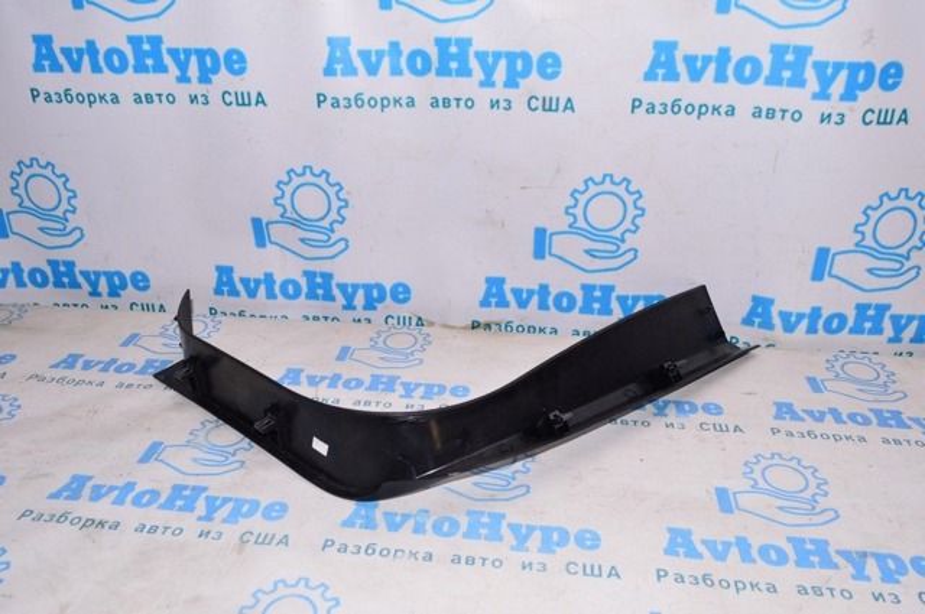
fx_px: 770
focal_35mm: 30
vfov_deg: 43.5
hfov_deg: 62.0
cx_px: 462
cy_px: 307
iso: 1600
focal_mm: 20
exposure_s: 1/160
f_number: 8
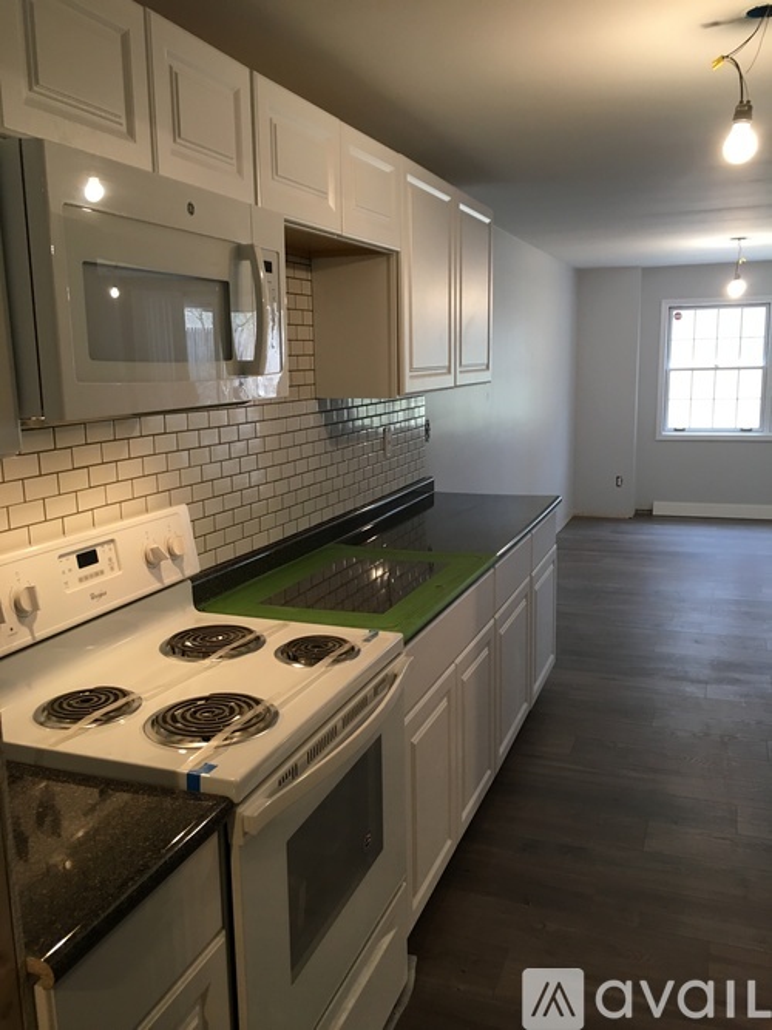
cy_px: 515
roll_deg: +1.2
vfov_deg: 61.7
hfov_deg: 48.2
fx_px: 863
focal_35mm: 29
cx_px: 386
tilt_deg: -9.2
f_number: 2.2
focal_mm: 4.15
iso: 80
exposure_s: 1/30
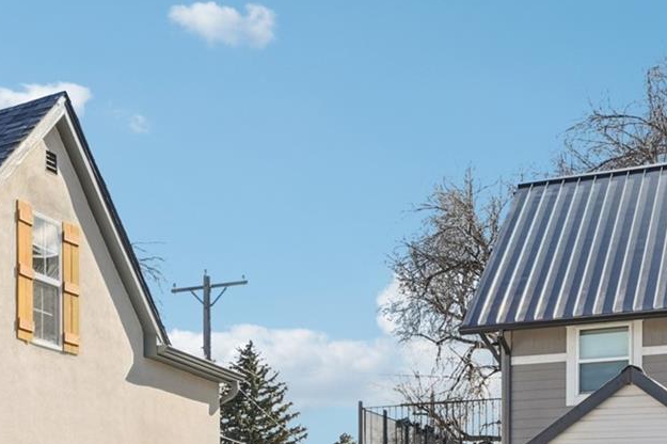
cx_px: 19
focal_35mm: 66
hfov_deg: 29.0
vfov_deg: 20.4
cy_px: 361
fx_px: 1216
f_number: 8
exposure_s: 1/250
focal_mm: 17.1
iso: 800
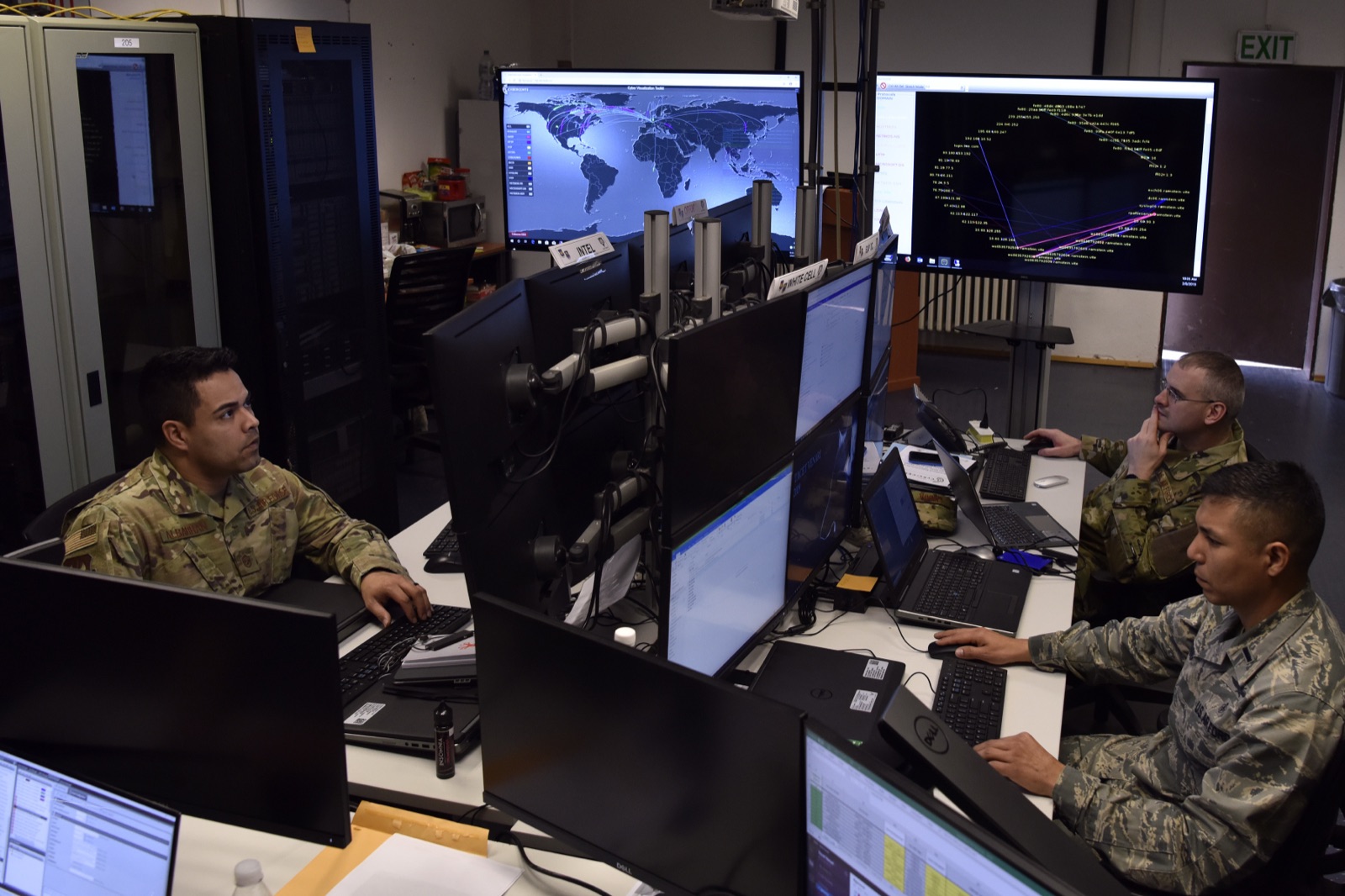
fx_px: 896
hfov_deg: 73.8
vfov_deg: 53.1
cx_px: 672
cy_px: 448
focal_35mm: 24
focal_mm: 24
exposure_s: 1/160
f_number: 4.5
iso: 1250
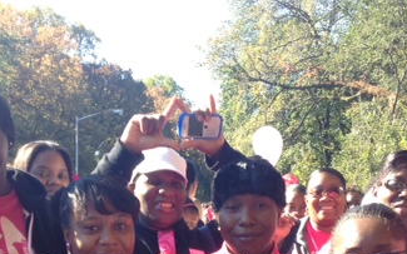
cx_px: 219
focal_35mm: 73
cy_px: 280
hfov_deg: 28.2
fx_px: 810
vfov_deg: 17.3
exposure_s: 1/209
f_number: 2.4
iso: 50
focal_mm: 4.28
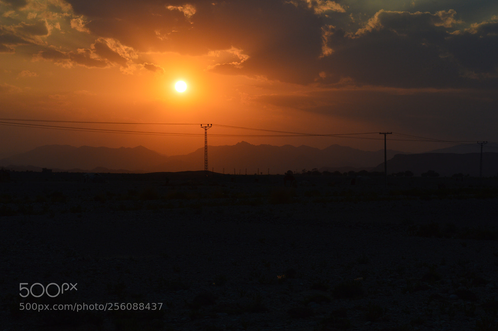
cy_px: 166
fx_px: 1140
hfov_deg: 24.6
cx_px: 249
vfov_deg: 16.5
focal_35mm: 82
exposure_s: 1/500
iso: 125
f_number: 11
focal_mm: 55
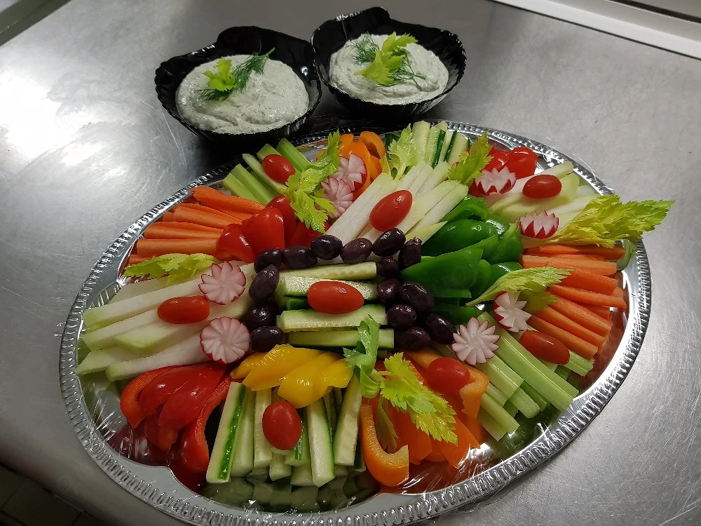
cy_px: 263
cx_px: 350
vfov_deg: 53.1
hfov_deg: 67.3
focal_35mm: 26
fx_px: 527
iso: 80
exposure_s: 1/50
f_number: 1.7
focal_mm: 4.2
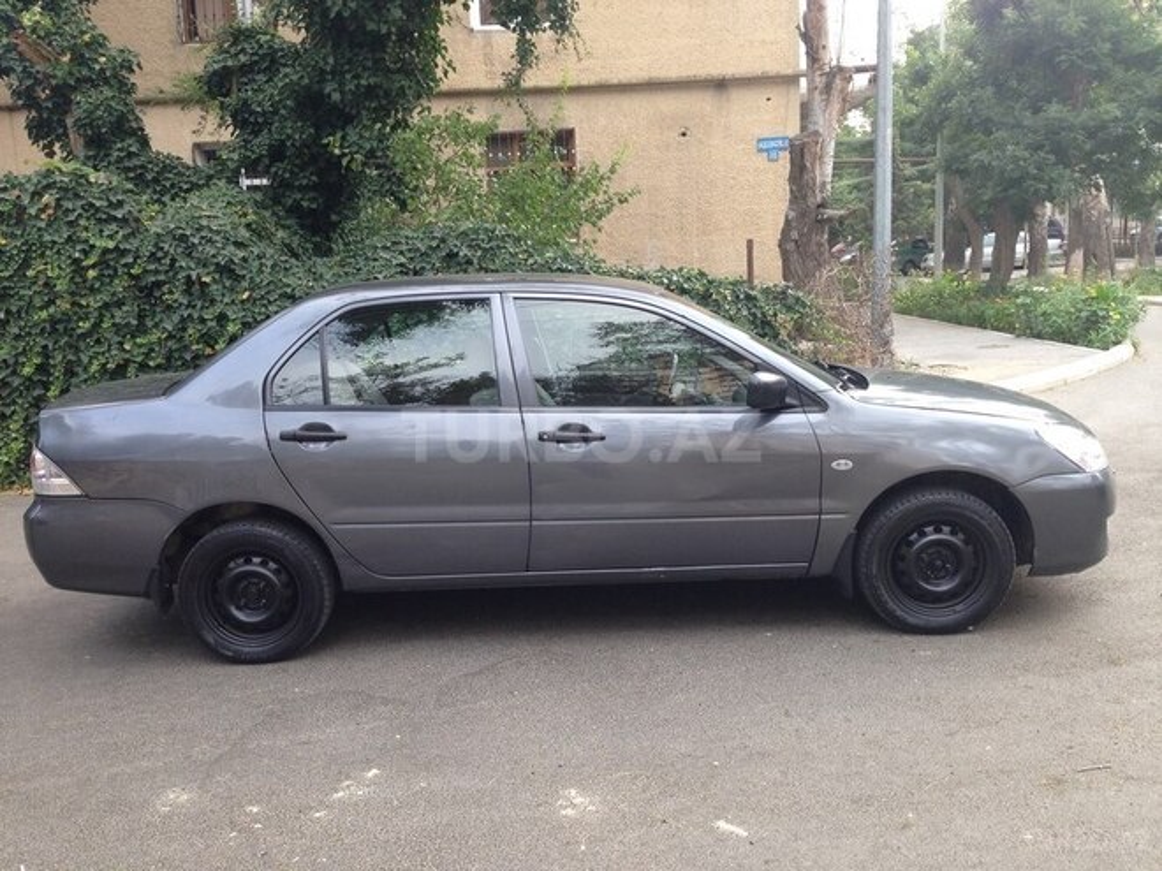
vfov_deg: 42.9
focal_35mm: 33
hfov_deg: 55.4
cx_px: 581
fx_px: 1108
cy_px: 436
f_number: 2.4
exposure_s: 1/120
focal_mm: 4.12
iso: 50
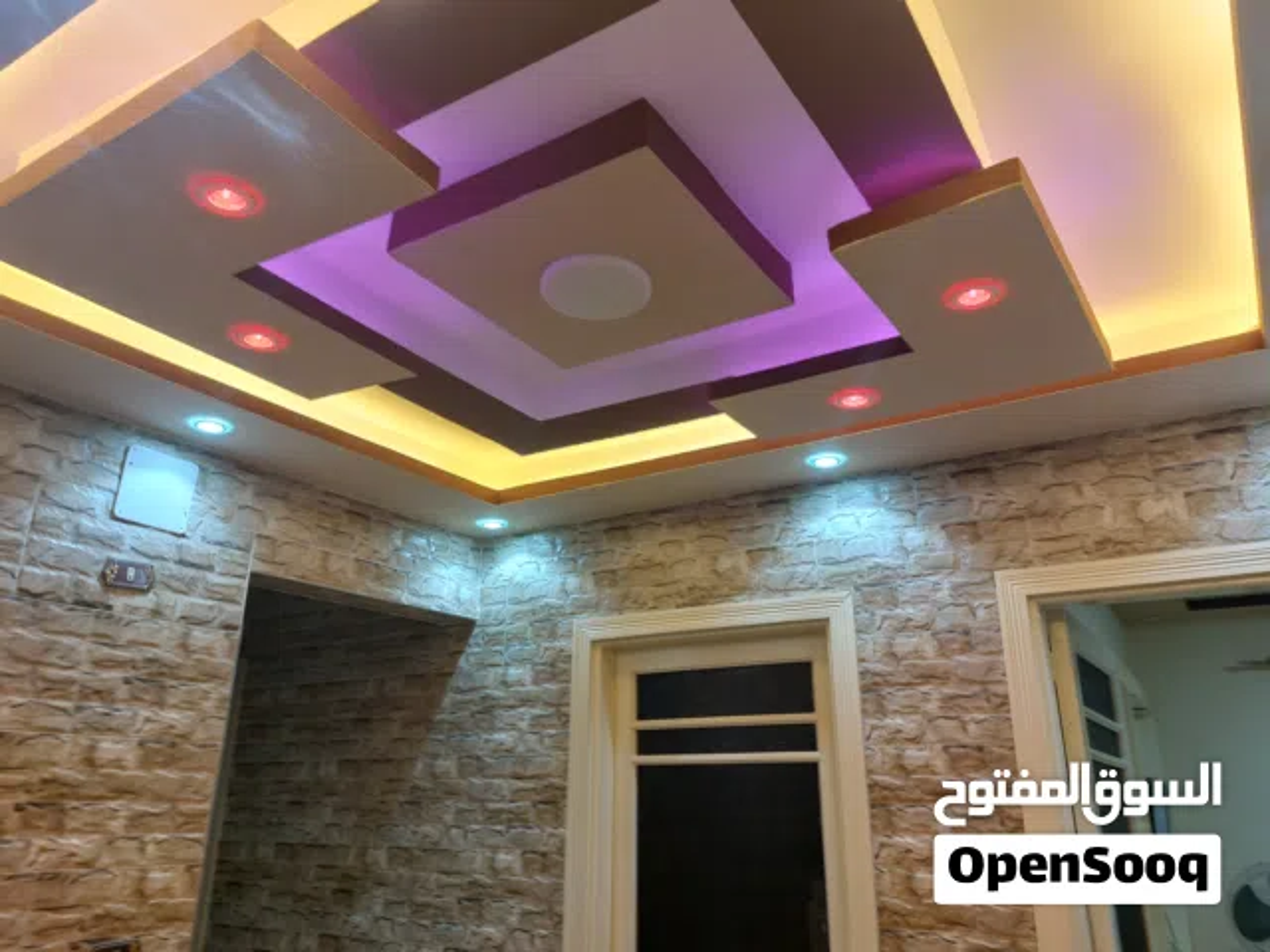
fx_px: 917
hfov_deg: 69.4
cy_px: 476
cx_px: 635
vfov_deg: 54.9
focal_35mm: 25
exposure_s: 1/50
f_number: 1.8
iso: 64
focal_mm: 5.23
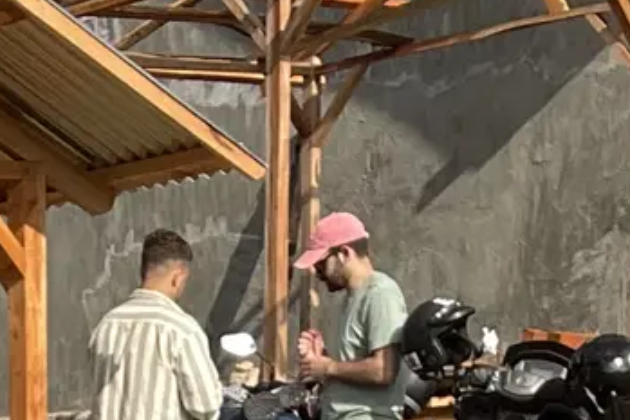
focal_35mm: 143
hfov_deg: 13.8
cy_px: 1343
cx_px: -182
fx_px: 2503
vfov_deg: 8.0
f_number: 2.2
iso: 25
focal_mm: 2.71
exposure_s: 1/931
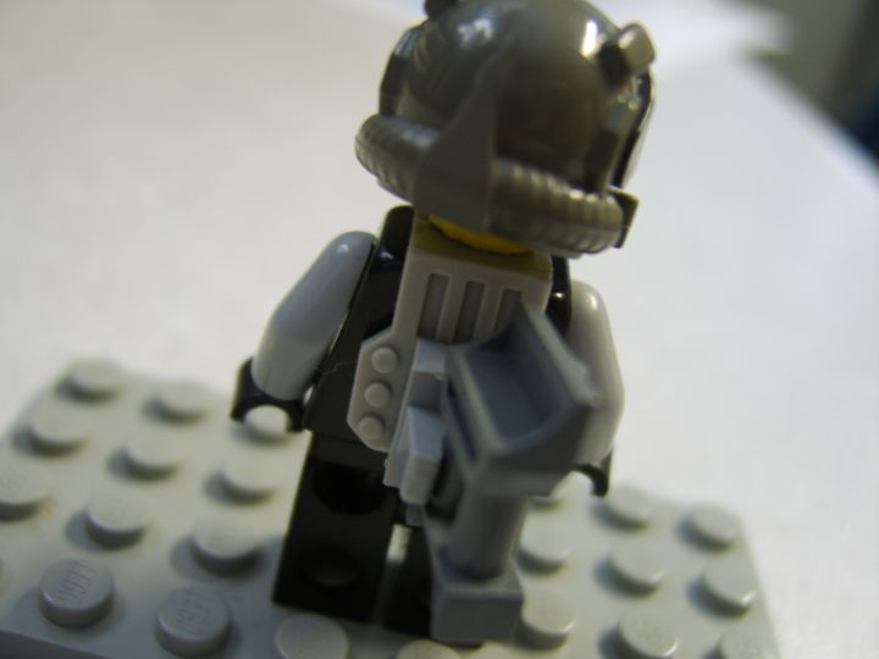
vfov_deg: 45.4
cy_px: 330
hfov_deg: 58.4
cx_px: 440
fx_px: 787
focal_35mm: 31
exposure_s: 1/10
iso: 71
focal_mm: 8.13
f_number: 2.7
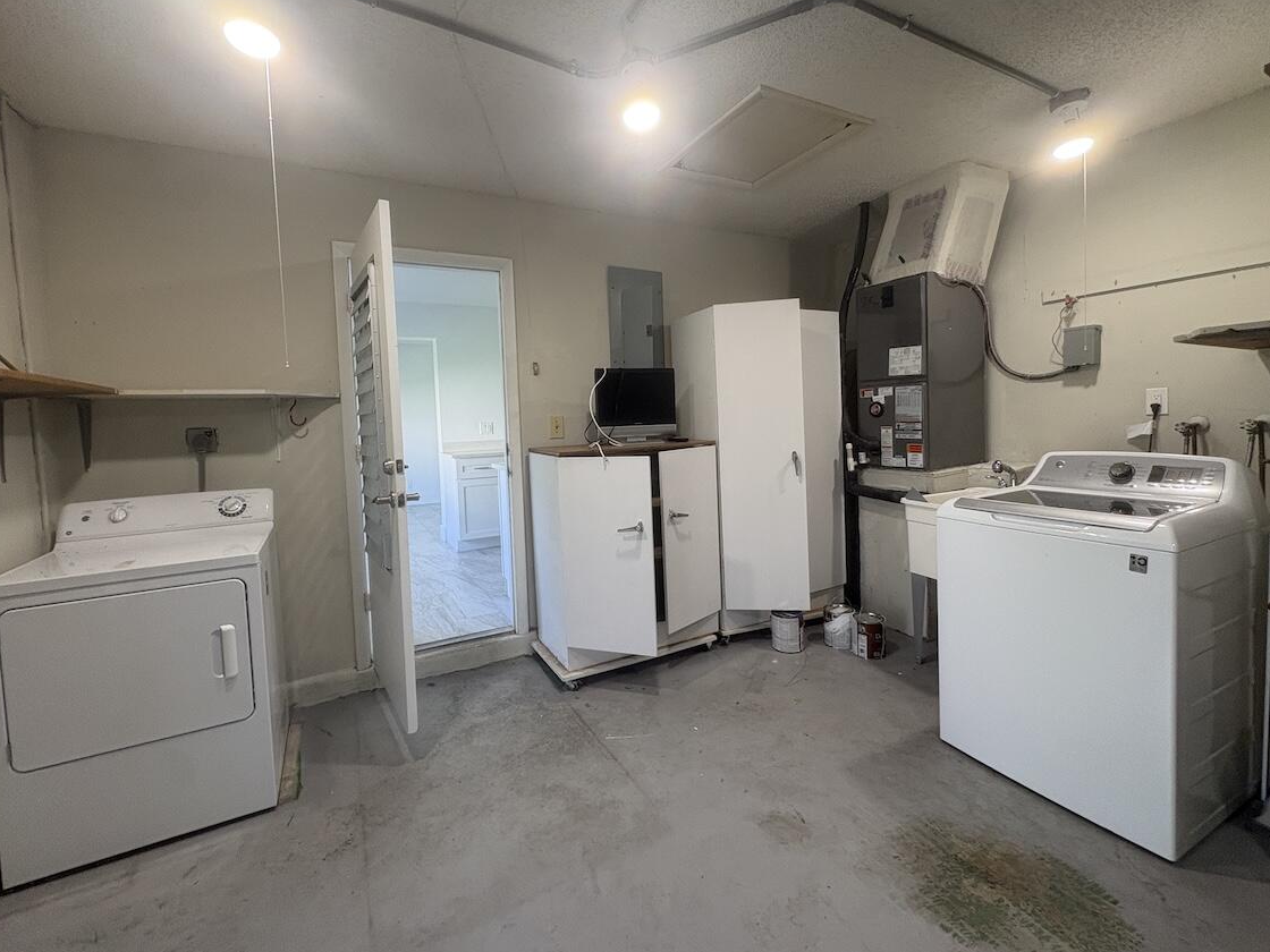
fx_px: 550
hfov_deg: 98.1
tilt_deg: -3.3
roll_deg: +1.9
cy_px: 445
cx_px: 616
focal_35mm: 15
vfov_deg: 81.6
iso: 160
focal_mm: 2.22
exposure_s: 1/120
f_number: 2.2
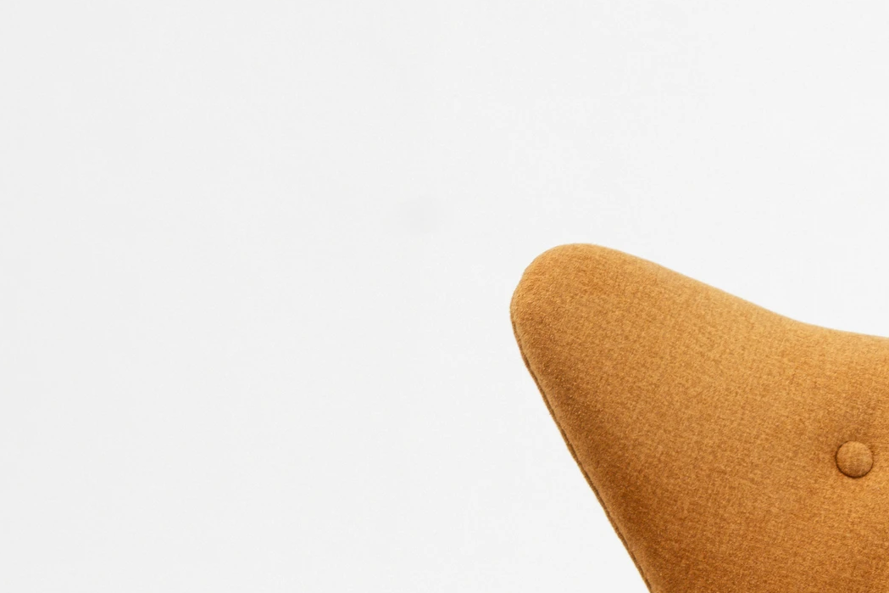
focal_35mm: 183
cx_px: 980
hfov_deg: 11.1
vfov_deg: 7.3
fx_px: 4518
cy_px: 992
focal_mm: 50
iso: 250
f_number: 8
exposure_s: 1/40
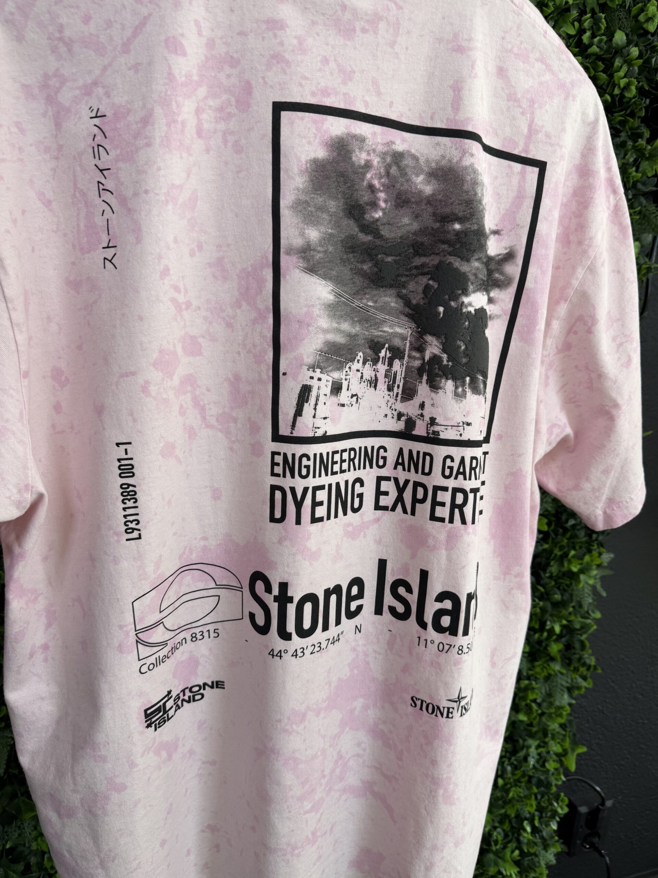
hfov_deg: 56.8
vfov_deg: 71.6
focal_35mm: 24
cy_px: 439
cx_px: 329
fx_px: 608
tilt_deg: -14.1
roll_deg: -3.9
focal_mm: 6.76
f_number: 1.78
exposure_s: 1/121
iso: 80
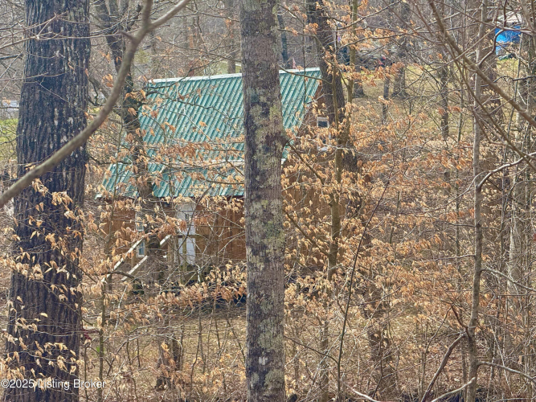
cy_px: 201
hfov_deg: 16.4
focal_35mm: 120
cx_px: 268
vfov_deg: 12.3
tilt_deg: +1.5
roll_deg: -0.2
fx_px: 1858
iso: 64
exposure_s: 1/459
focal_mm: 15.66
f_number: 2.8
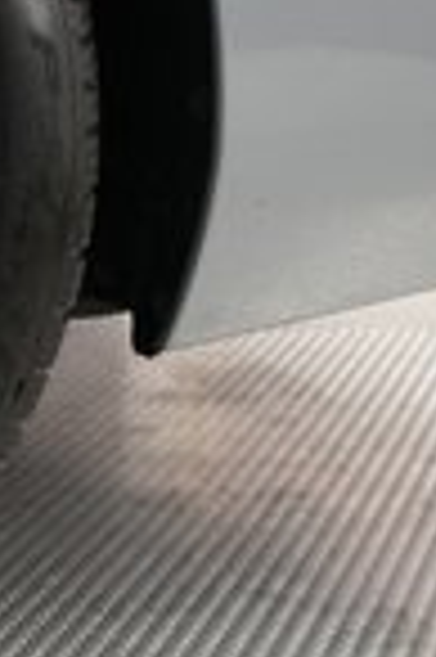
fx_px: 1912
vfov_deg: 19.2
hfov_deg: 11.1
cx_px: -584
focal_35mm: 105
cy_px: 108
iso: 4000
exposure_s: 1/125
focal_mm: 24
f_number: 4.5
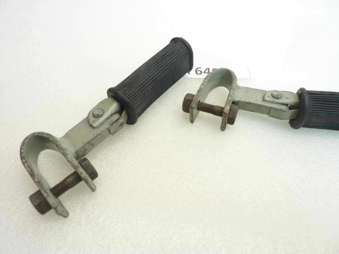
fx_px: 245
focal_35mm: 25
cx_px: 170
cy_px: 127
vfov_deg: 54.9
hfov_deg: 69.4
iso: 80
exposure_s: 1/15
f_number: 3.3
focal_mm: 4.1
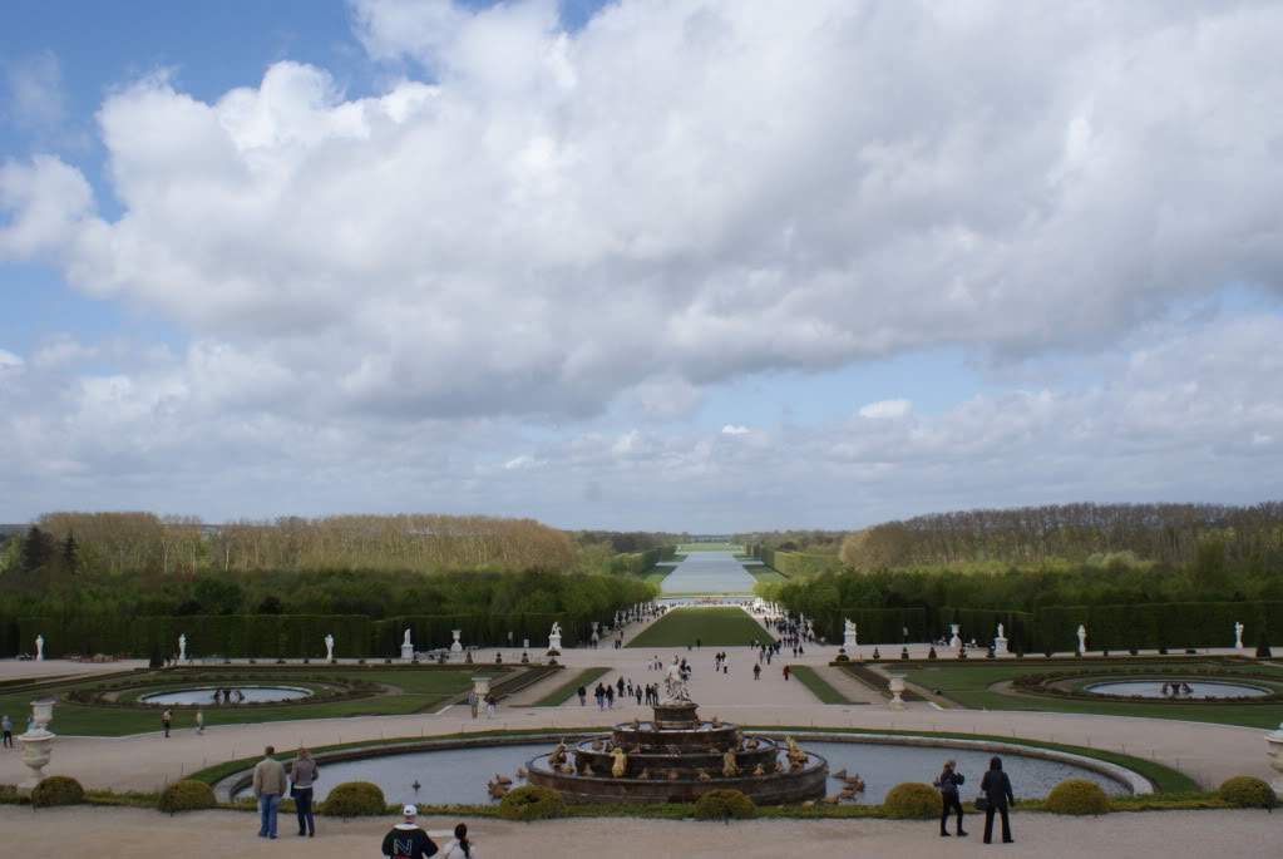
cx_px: 642
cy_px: 430
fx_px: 1285
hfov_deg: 53.1
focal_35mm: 36
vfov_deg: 37.0
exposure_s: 1/200
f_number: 10
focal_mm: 24
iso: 100
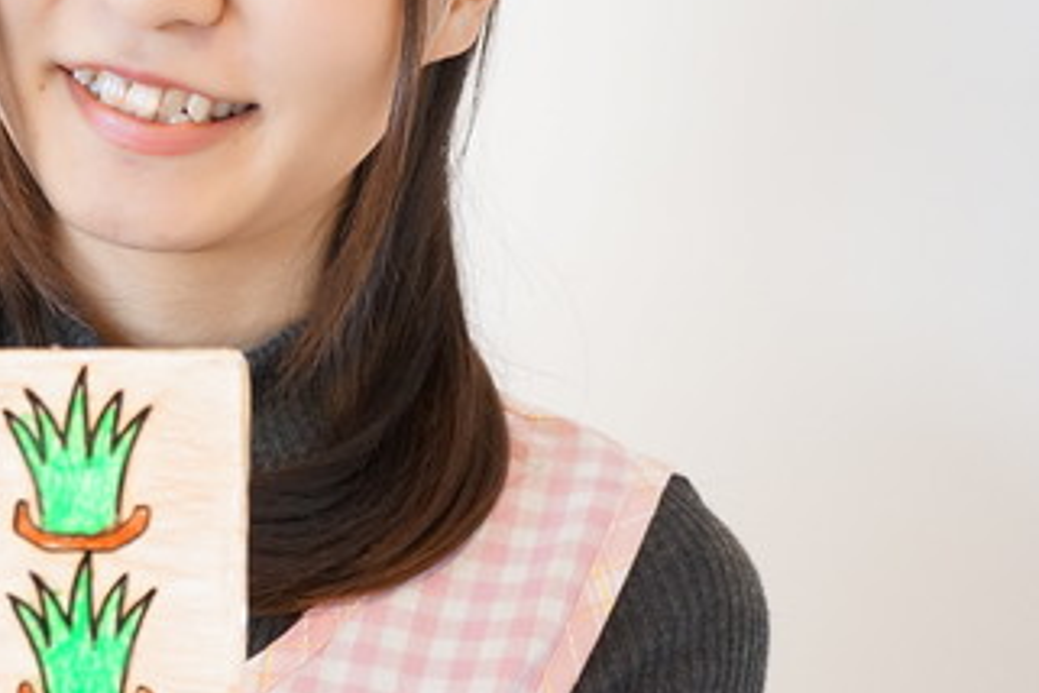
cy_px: 188
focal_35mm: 112
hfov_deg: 17.6
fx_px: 3232
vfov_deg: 12.2
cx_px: -136
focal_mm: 30
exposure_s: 1/160
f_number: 4
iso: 1250
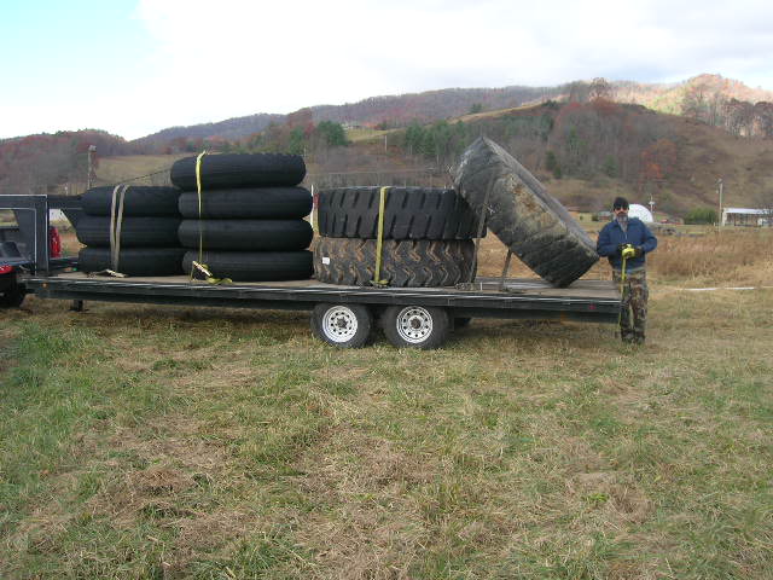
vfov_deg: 41.8
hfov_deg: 54.0
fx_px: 759
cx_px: 386
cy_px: 290
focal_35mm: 34
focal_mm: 5.7
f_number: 4.9
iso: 50
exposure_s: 1/89.5
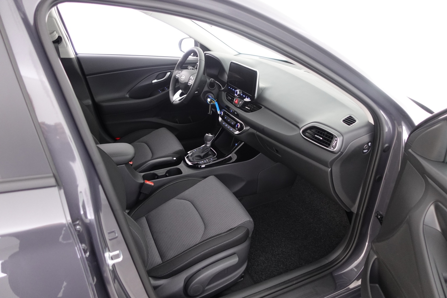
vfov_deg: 53.1
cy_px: 149
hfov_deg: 73.7
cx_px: 224
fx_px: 298
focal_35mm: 24
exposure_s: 1/15
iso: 800
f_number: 1.8
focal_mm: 9.4
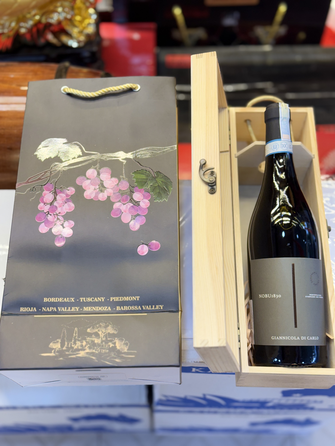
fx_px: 619
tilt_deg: -63.8
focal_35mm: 48
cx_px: 168
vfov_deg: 39.7
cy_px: 223
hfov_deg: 30.3
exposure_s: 1/50
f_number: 1.78
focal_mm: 6.76
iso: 100
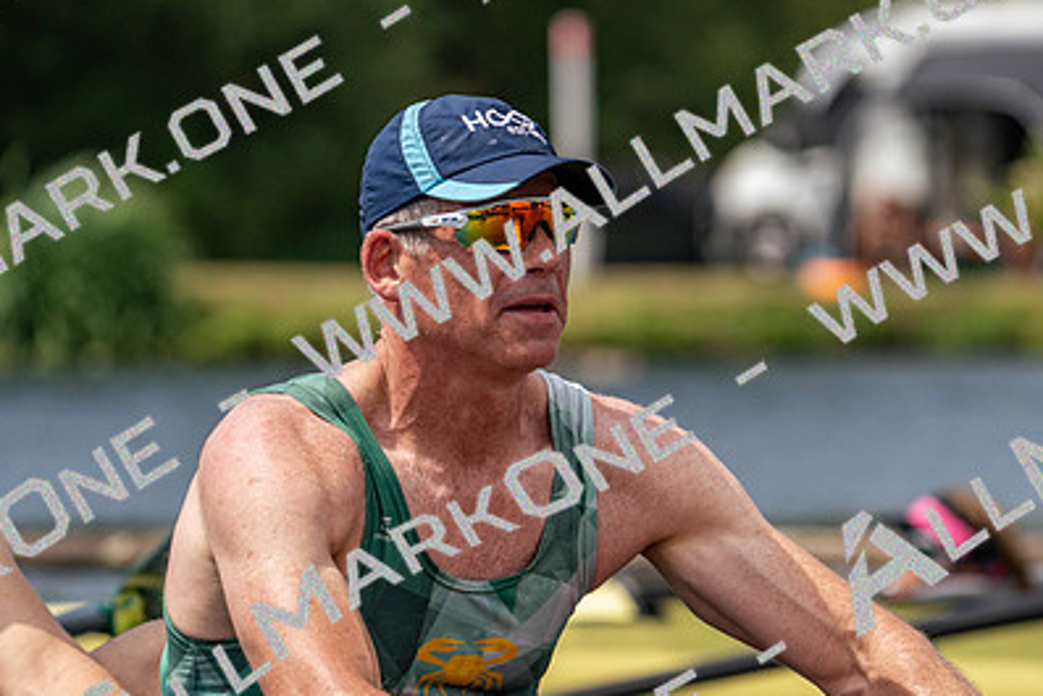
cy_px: 387
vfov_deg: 3.6
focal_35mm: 386
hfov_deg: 5.3
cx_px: 617
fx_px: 11187
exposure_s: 1/1600
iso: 250
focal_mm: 264
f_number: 5.6
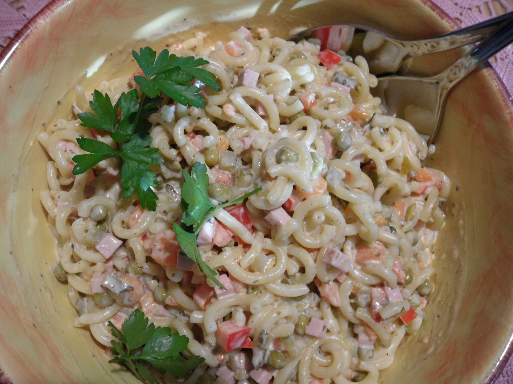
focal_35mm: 27
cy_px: 192
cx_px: 256
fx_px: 400
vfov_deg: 51.4
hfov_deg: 65.3
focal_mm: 4.9
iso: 200
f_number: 3.5
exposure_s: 1/20
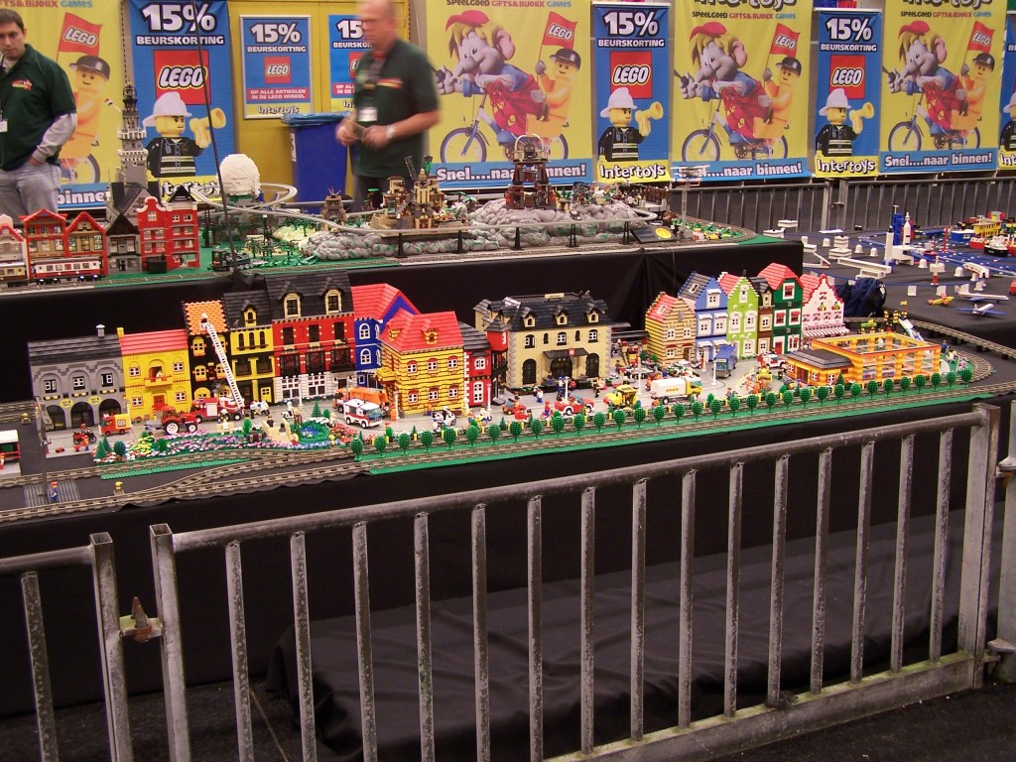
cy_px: 381
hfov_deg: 46.8
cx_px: 508
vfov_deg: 36.0
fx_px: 1174
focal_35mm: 40
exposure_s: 1/2
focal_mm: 6.7
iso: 80
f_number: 2.8
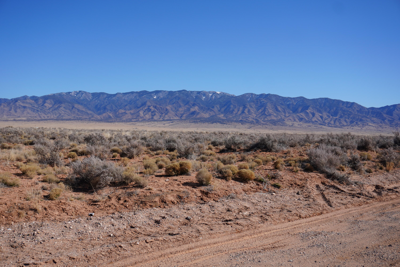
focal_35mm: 39
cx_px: 200
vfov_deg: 34.2
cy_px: 134
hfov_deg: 49.6
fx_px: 433
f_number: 5
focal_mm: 26
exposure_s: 1/1000
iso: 100
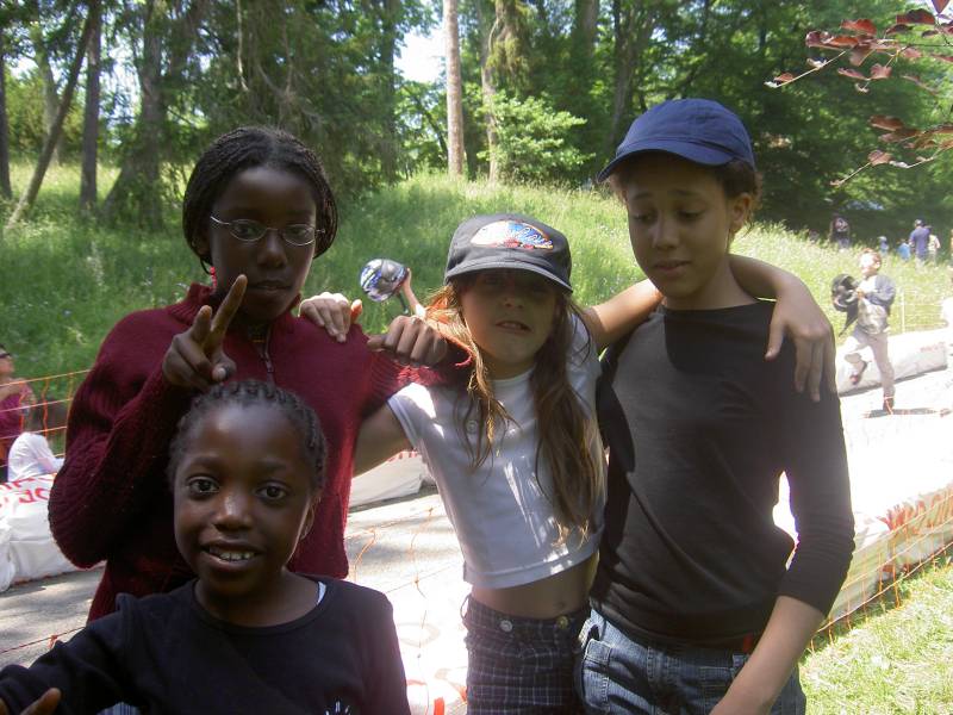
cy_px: 358
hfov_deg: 47.9
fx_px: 1074
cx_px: 476
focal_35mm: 39
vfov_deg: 36.8
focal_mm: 8
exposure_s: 1/250
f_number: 2.8
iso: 100
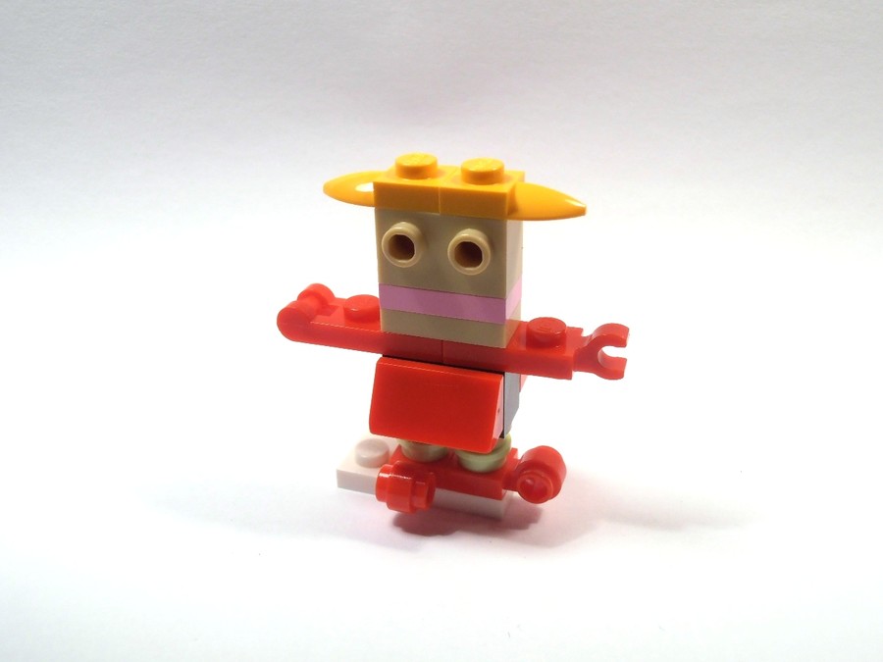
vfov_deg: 38.7
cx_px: 442
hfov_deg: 50.1
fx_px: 944
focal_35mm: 37
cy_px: 331
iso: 80
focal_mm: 6.61
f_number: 3.9
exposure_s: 1/80
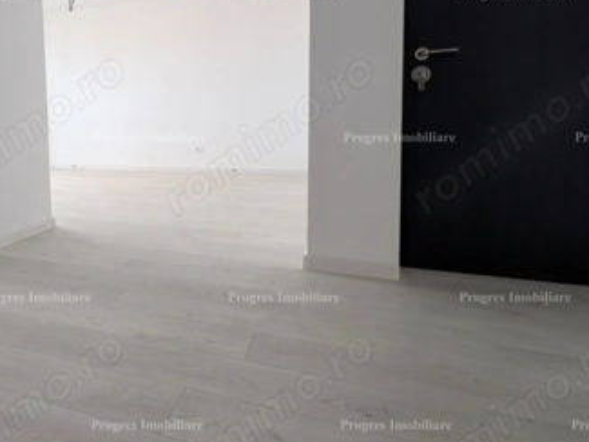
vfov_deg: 55.8
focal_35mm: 24
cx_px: 150
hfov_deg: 67.2
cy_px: 152
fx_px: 409
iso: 72
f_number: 2.2
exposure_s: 1/23.8
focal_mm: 1.54
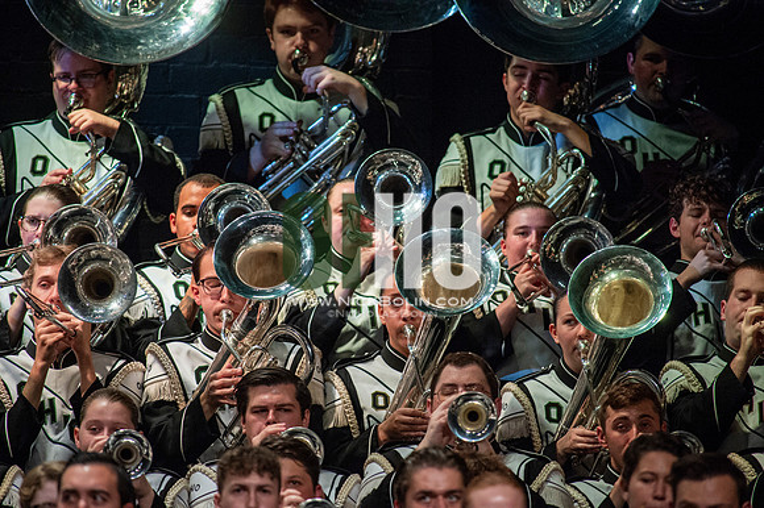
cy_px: 254
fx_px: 12726
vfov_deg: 2.3
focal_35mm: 600
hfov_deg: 3.4
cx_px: 382
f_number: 5.6
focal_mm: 600
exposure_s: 1/400
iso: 5000
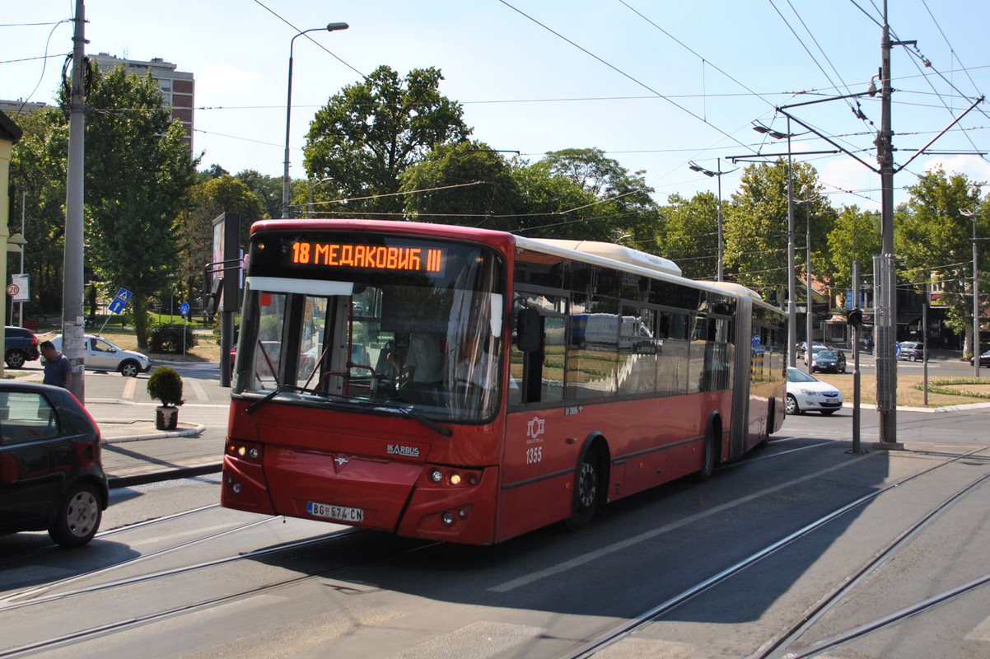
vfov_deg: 47.9
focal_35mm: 27
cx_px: 495
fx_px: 742
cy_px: 330
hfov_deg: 67.4
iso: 110
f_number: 4
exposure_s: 1/1000
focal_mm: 18
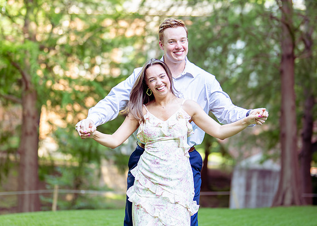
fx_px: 840
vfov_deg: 15.3
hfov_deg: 21.4
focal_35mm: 93
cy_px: 90
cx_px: 156
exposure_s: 1/800
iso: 320
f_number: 1.2
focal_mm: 50
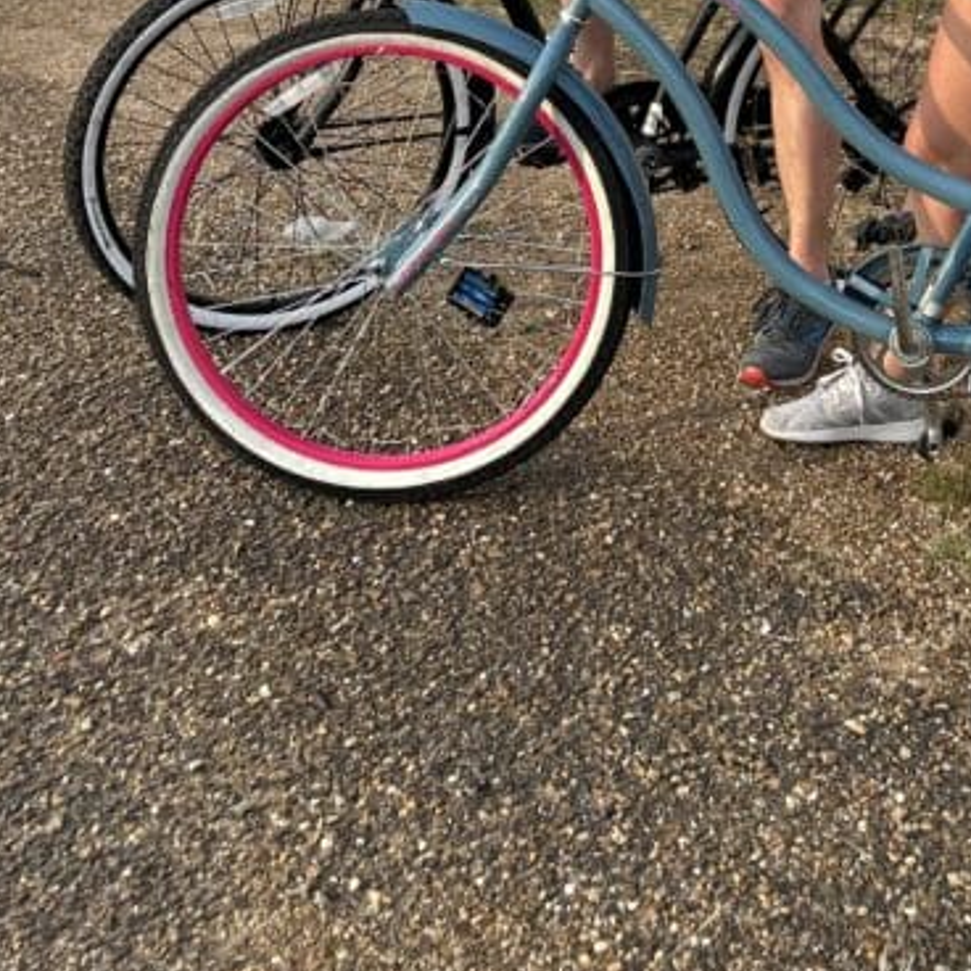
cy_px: -193
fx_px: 2031
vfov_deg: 24.4
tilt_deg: -4.0
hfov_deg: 26.1
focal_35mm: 64
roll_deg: -2.5
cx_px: 865
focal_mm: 5.7
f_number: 1.5
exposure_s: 1/1597
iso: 50
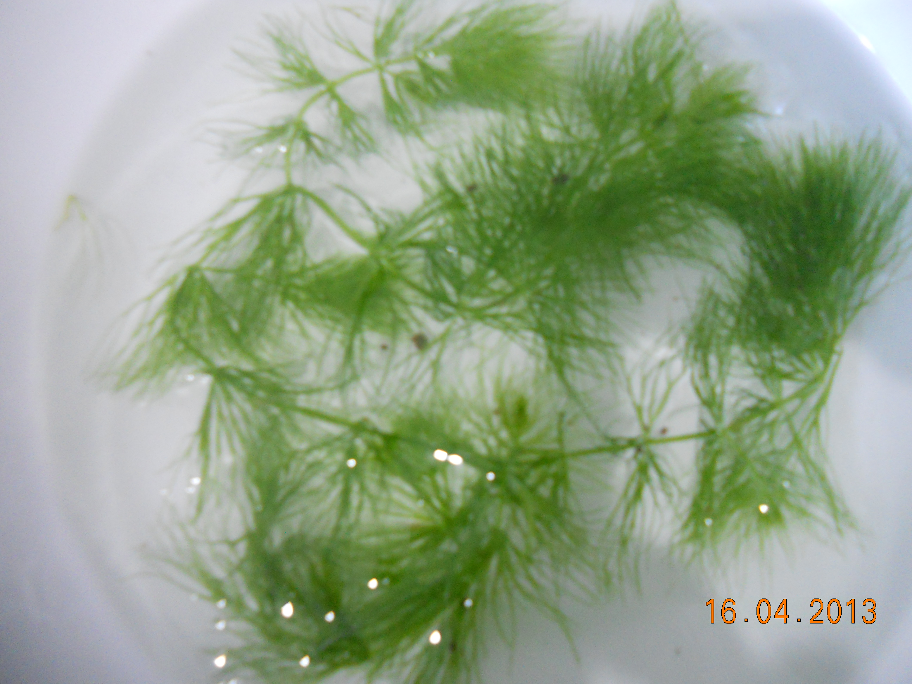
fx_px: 711
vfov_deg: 51.4
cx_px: 456
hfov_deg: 65.3
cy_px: 342
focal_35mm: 27
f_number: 3.2
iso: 400
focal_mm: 4.9
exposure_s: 1/3
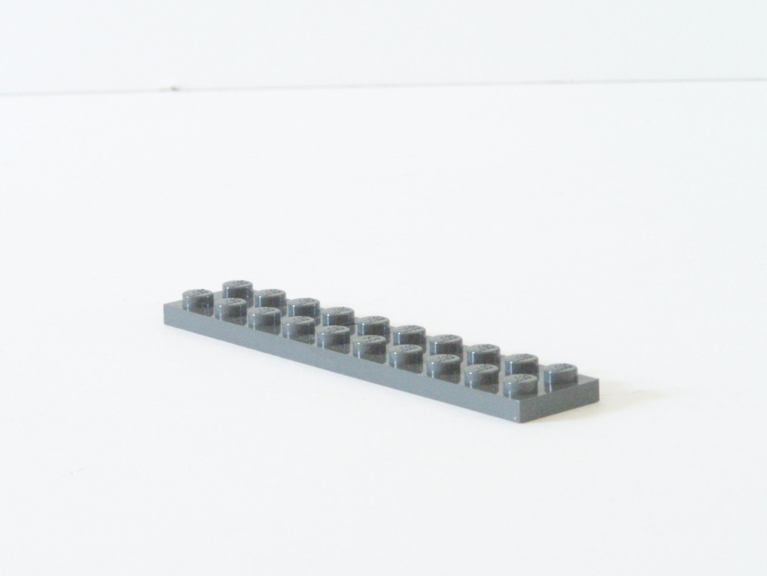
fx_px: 3523
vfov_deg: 9.3
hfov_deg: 12.4
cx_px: 384
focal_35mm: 159
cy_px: 288
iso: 400
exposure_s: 1
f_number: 8
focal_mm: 26.4
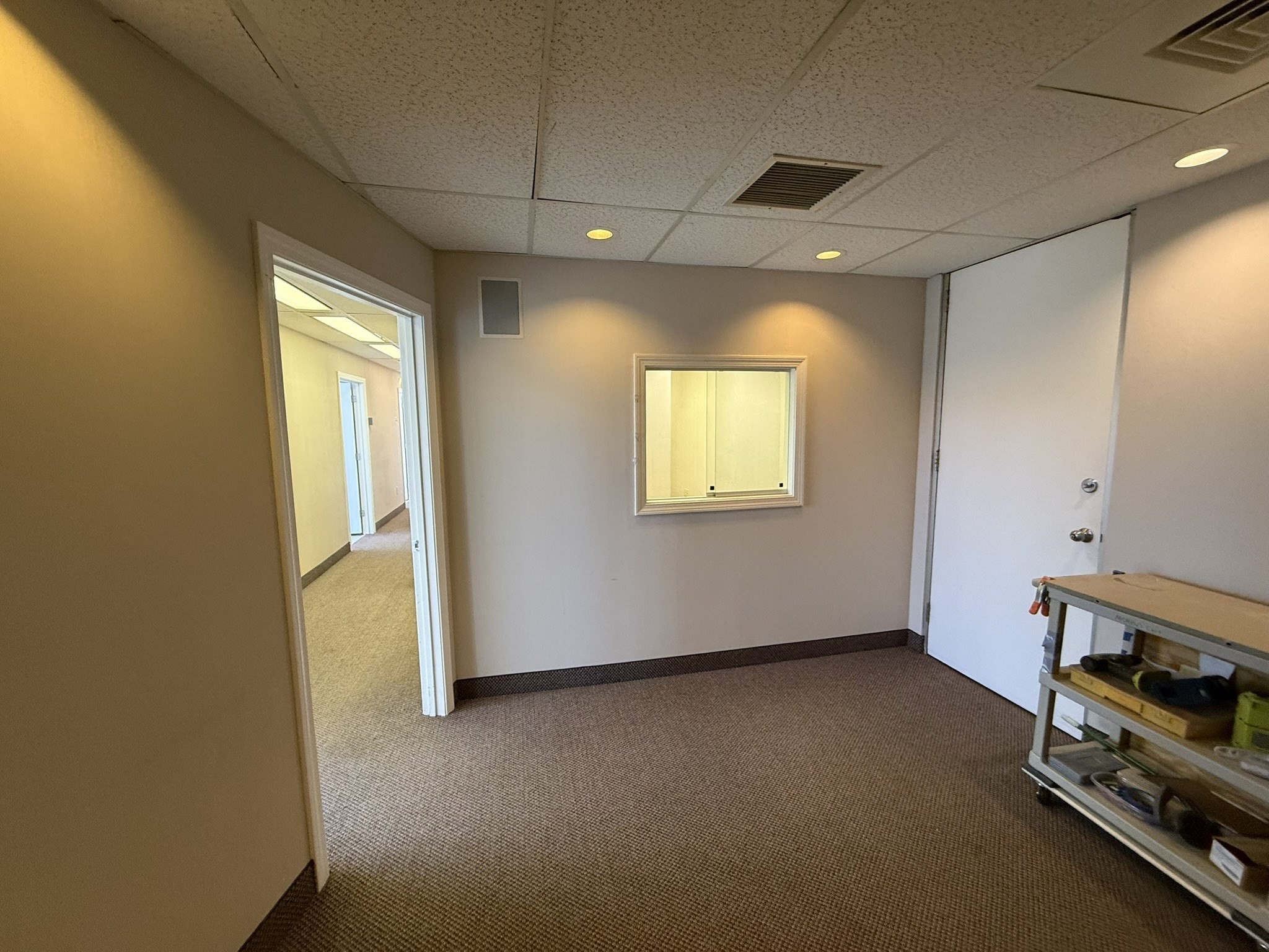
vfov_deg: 85.7
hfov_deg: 102.1
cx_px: 634
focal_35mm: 14
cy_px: 476
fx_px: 513
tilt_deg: -4.6
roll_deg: +1.0
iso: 250
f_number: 2.2
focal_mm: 2.22
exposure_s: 1/60
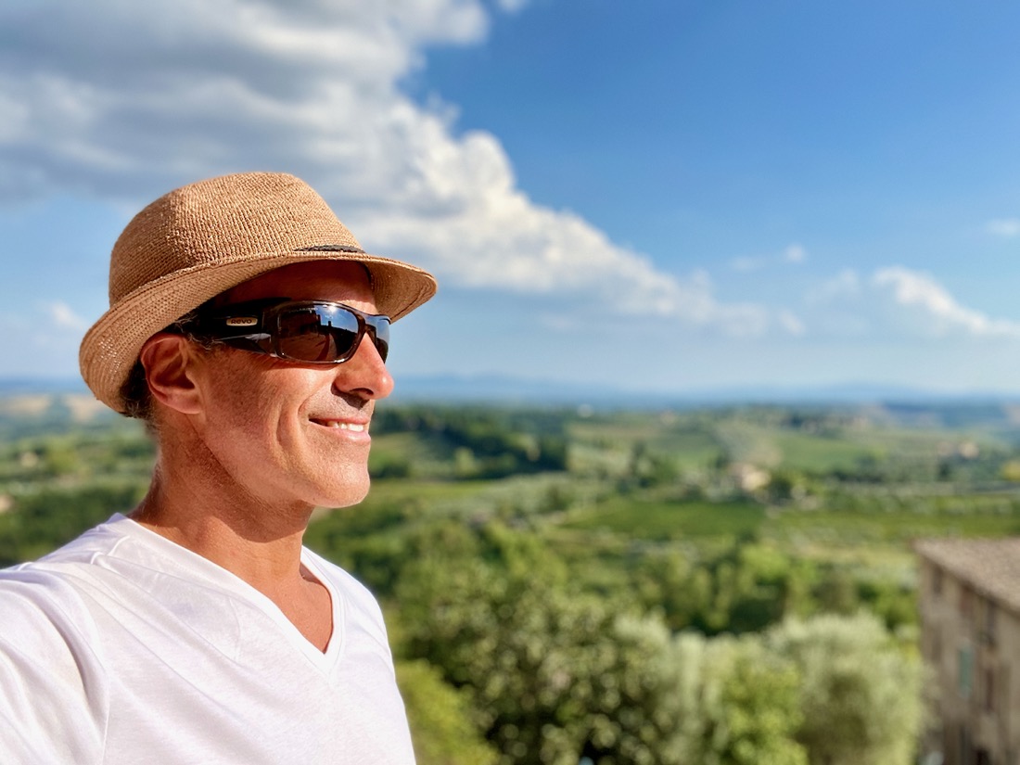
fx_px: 884
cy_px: 382
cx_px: 510
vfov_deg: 46.8
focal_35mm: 30
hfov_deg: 60.0
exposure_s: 1/581
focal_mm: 2.71
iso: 25
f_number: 2.2
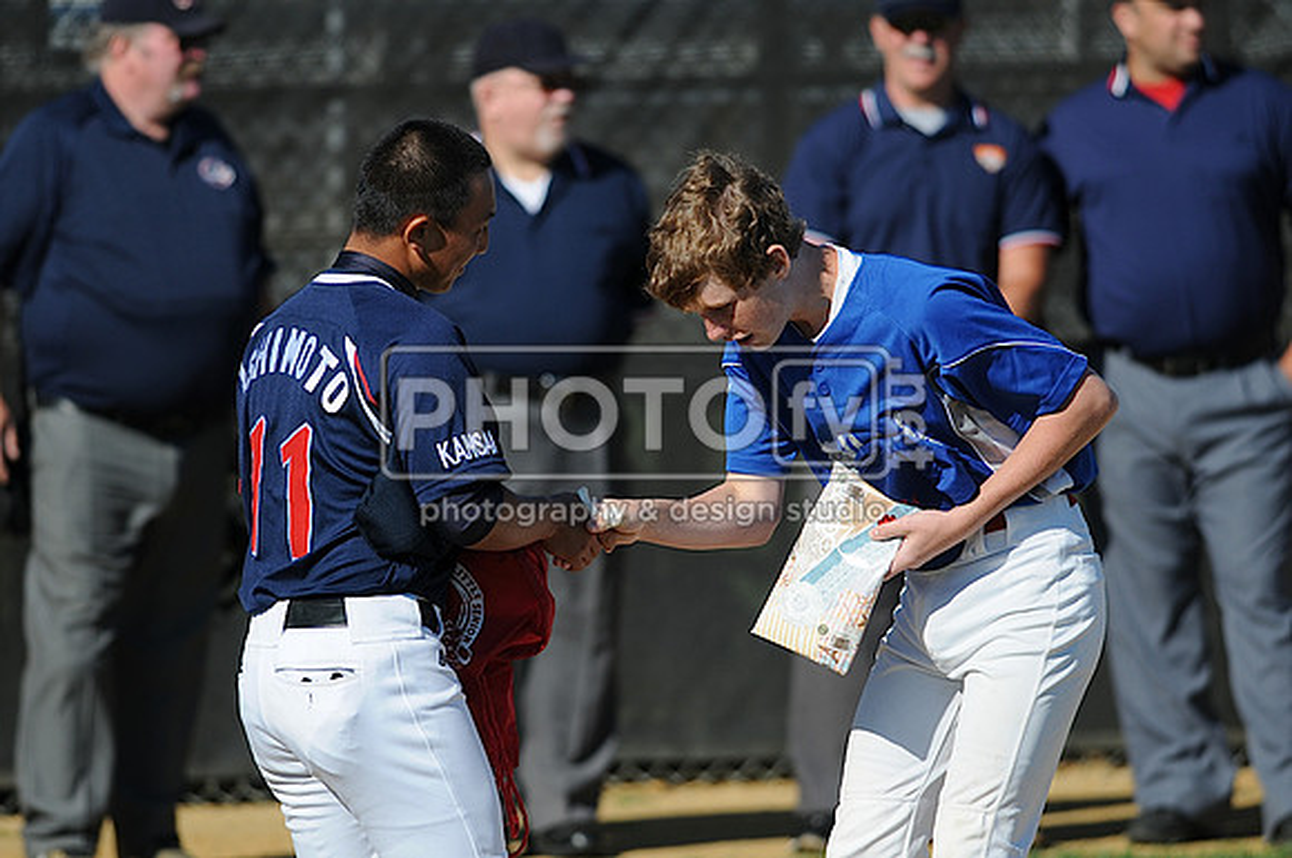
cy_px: 429
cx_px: 646
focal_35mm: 450
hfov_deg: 4.6
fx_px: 16127
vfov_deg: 3.0
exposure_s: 1/2500
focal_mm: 300
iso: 200
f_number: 4
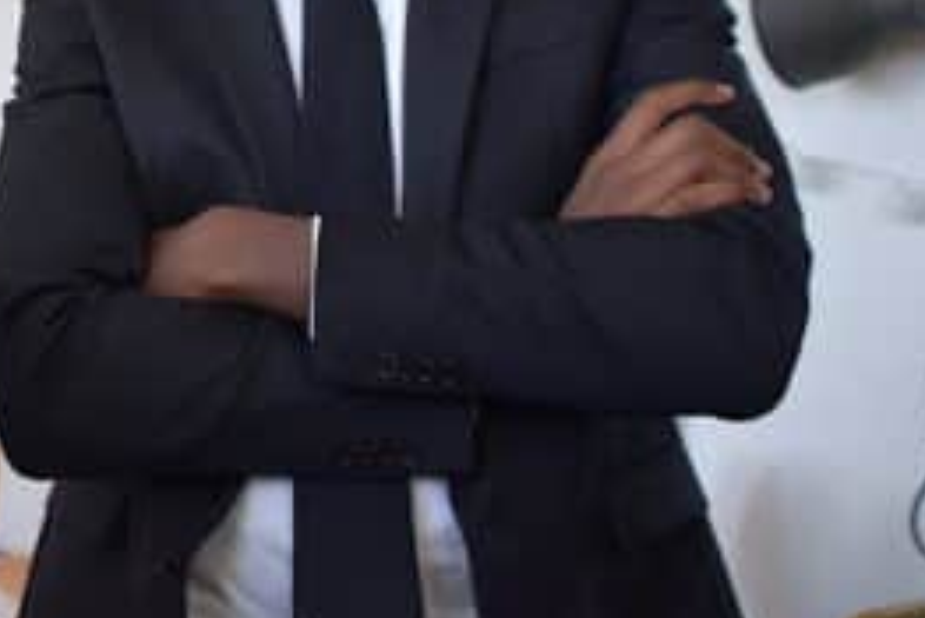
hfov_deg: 25.7
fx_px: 1855
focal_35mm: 72
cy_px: -71
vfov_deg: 18.2
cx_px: -117
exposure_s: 1/125
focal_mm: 21
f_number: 3.5
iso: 1100
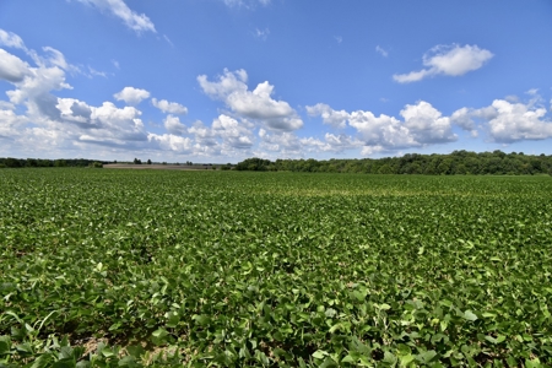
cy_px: 184
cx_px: 276
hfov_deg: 100.4
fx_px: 230
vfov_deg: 77.3
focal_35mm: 15
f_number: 10
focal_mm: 10
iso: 200
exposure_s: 1/400
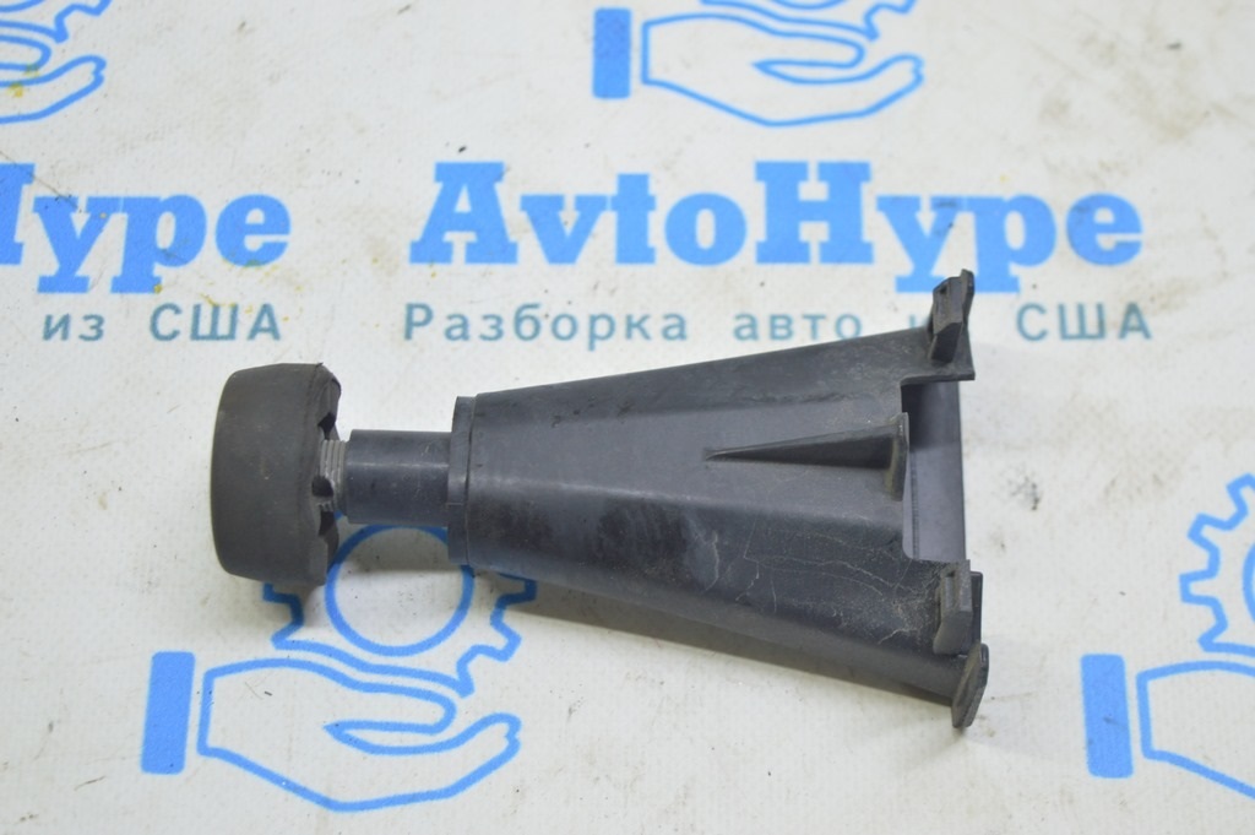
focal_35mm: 68
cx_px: 628
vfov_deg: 20.1
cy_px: 418
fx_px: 2351
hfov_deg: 29.9
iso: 400
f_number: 5.6
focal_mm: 45
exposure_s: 1/20
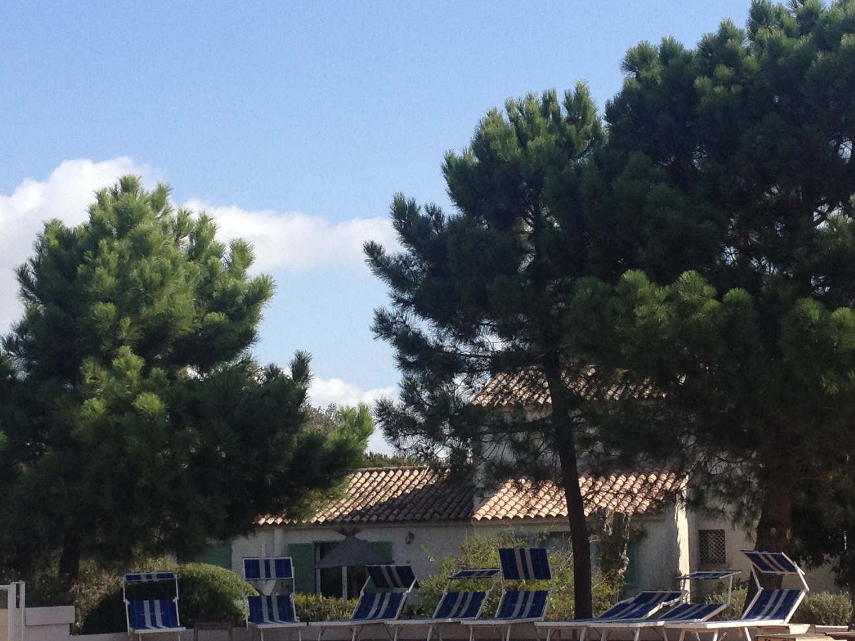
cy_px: 377
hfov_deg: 22.7
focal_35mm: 86
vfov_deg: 17.2
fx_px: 2124
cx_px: 500
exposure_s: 1/1577
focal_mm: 4.28
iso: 64
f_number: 2.4
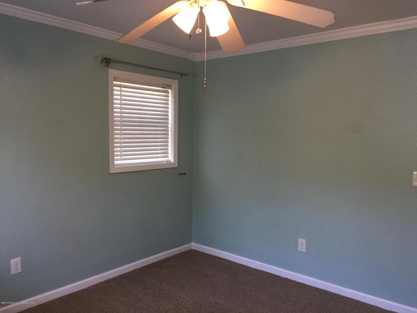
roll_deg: -0.9
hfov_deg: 61.7
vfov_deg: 48.2
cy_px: 156
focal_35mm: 29
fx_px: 349
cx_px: 208
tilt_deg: -3.5
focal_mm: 4.15
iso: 50
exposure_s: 1/30
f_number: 2.2
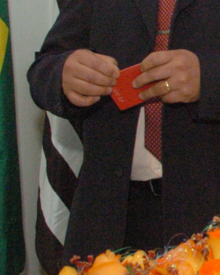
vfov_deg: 17.6
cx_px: 453
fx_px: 887
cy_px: 97
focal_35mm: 109
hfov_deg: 12.3
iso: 1600
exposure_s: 1/250
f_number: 11
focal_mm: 20
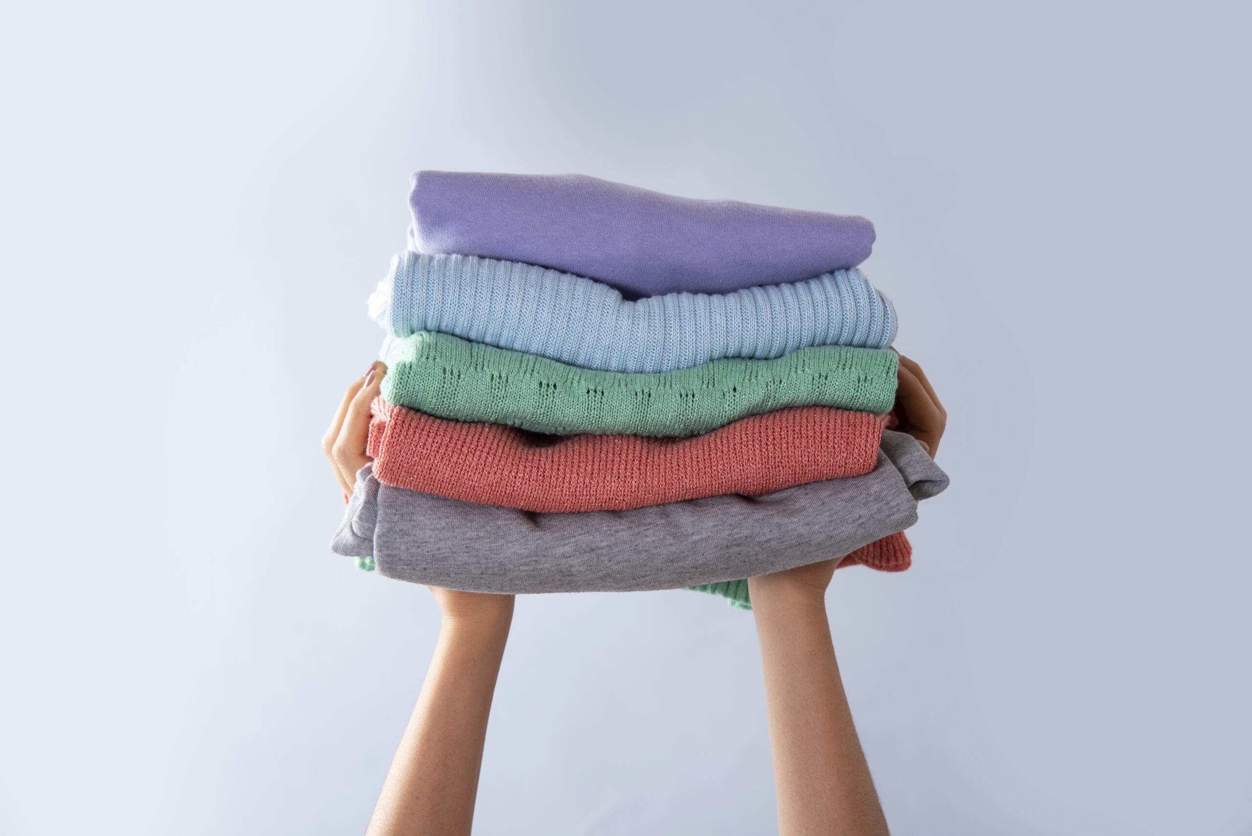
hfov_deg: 26.0
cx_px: 626
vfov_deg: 17.5
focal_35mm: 78
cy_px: 418
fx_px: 2714
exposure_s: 1/125
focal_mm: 78
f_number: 8
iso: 250
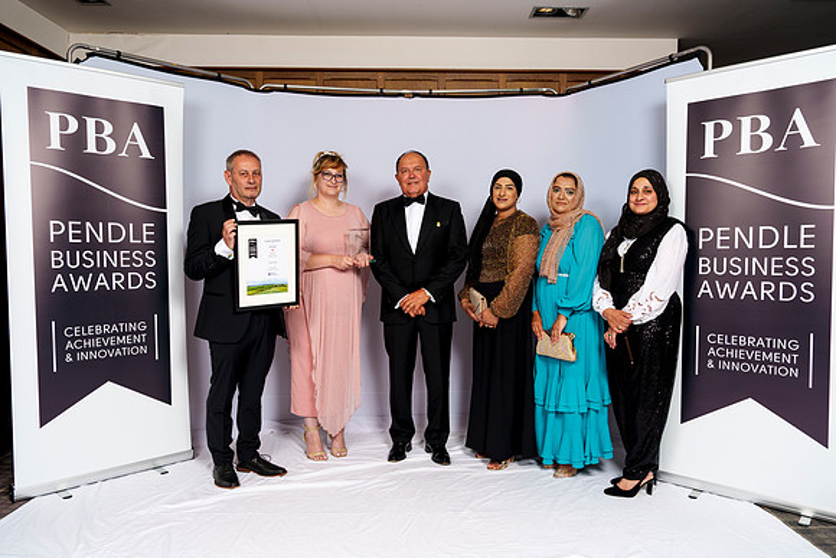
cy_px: 279
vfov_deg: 48.6
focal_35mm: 27
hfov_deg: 68.1
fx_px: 618
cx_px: 418
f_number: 8
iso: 100
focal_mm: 26
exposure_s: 1/125
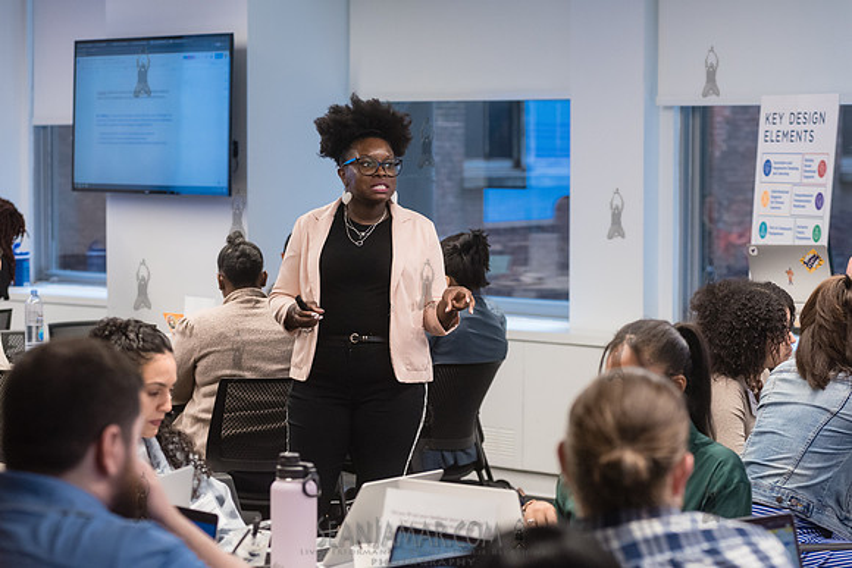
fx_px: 2524
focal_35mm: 107
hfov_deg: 19.2
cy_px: 284
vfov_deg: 12.9
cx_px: 426
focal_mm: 105
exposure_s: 1/250
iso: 2500
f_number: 4
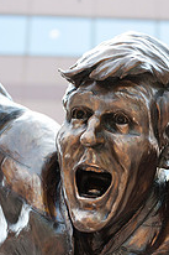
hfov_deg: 12.5
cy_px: 253
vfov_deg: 18.3
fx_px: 769
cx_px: 128
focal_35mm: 109
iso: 160
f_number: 4
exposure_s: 1/320
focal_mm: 50
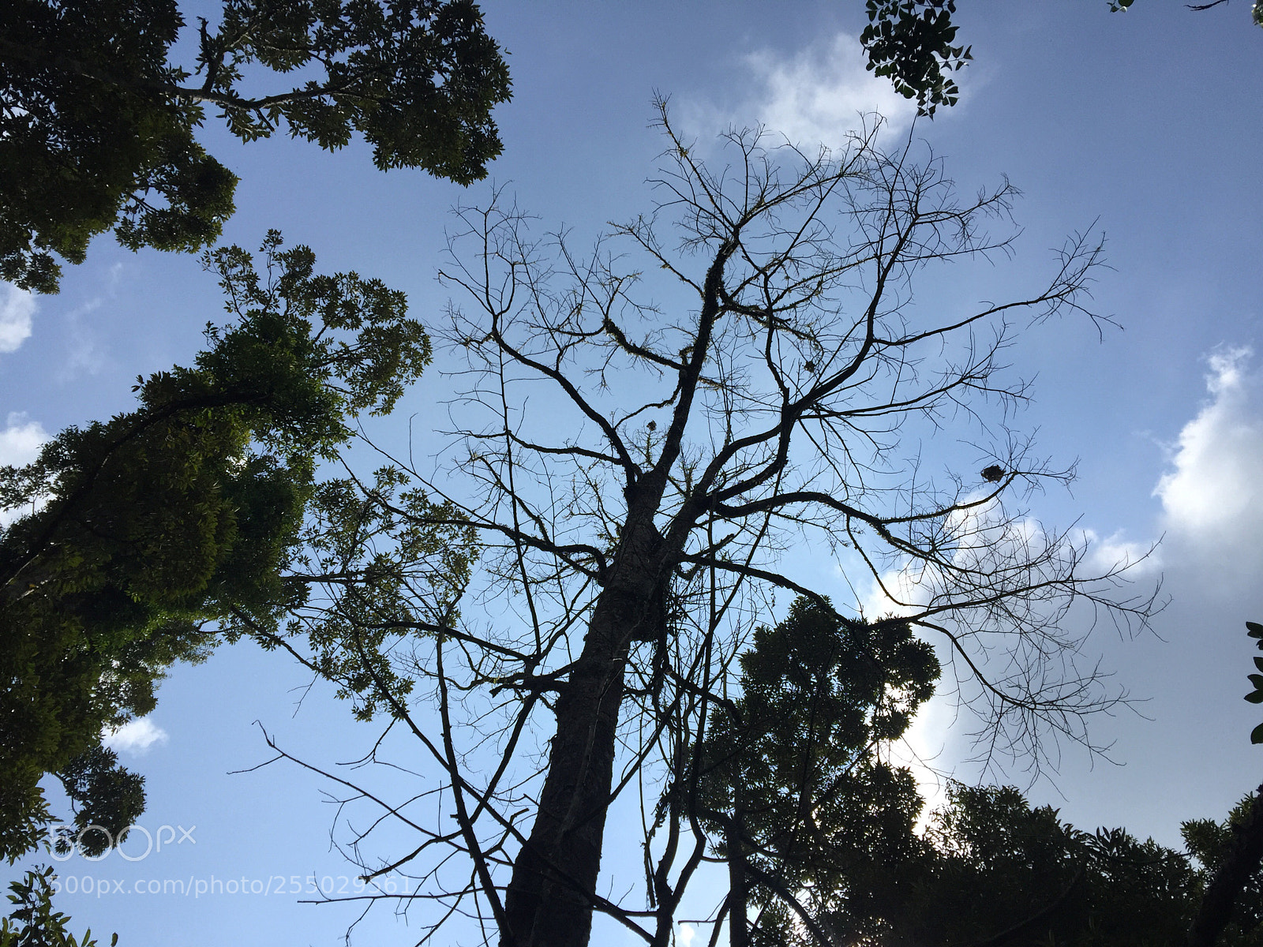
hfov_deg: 61.7
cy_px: 474
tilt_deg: +73.7
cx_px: 632
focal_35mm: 29
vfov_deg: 48.2
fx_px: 1058
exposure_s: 1/4405
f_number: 2.2
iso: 32
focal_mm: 4.15
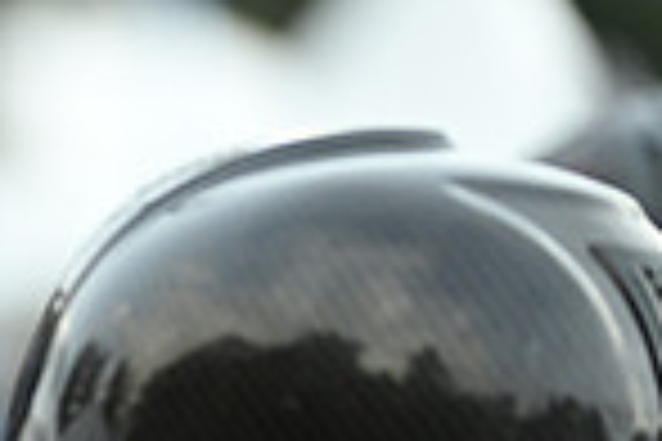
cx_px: -612
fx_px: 14526
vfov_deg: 1.7
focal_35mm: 790
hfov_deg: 2.6
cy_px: 668
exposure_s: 1/1250
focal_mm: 200
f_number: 4.5
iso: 2500
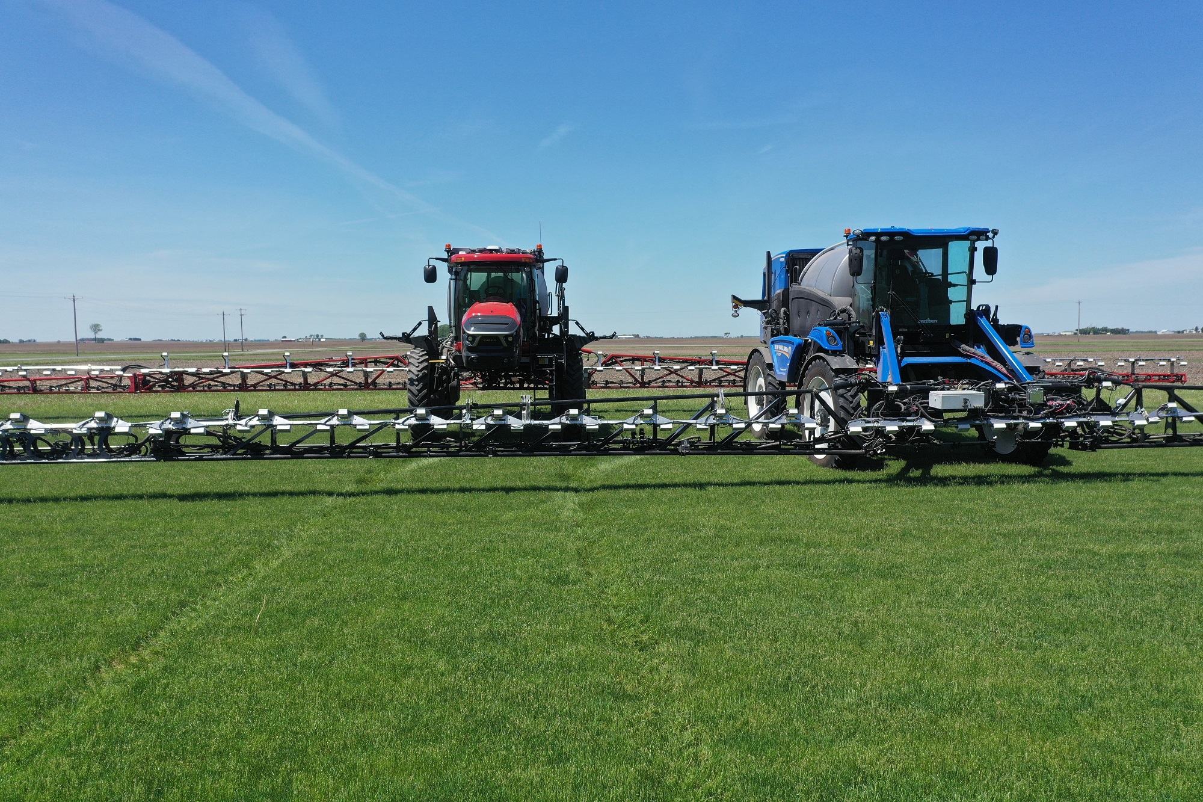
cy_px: 401
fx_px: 936
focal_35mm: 28
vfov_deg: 46.4
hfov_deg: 65.5
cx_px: 602
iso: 100
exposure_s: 1/1000
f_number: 4
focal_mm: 10.26
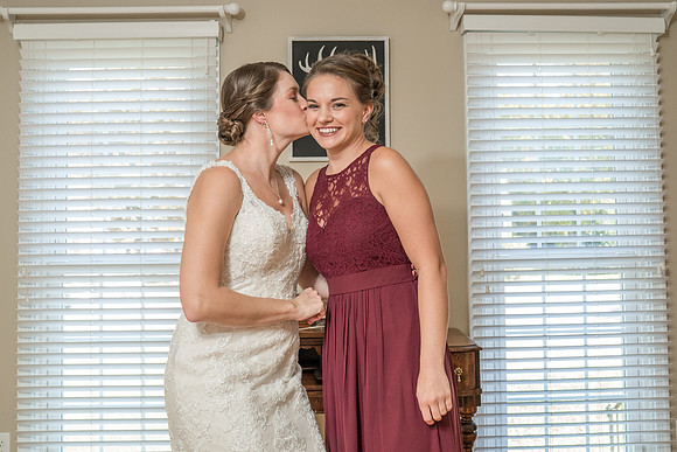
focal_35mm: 44
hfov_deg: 44.3
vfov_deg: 30.3
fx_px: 831
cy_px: 168
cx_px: 340
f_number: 5.6
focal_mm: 35
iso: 2000
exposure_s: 1/100
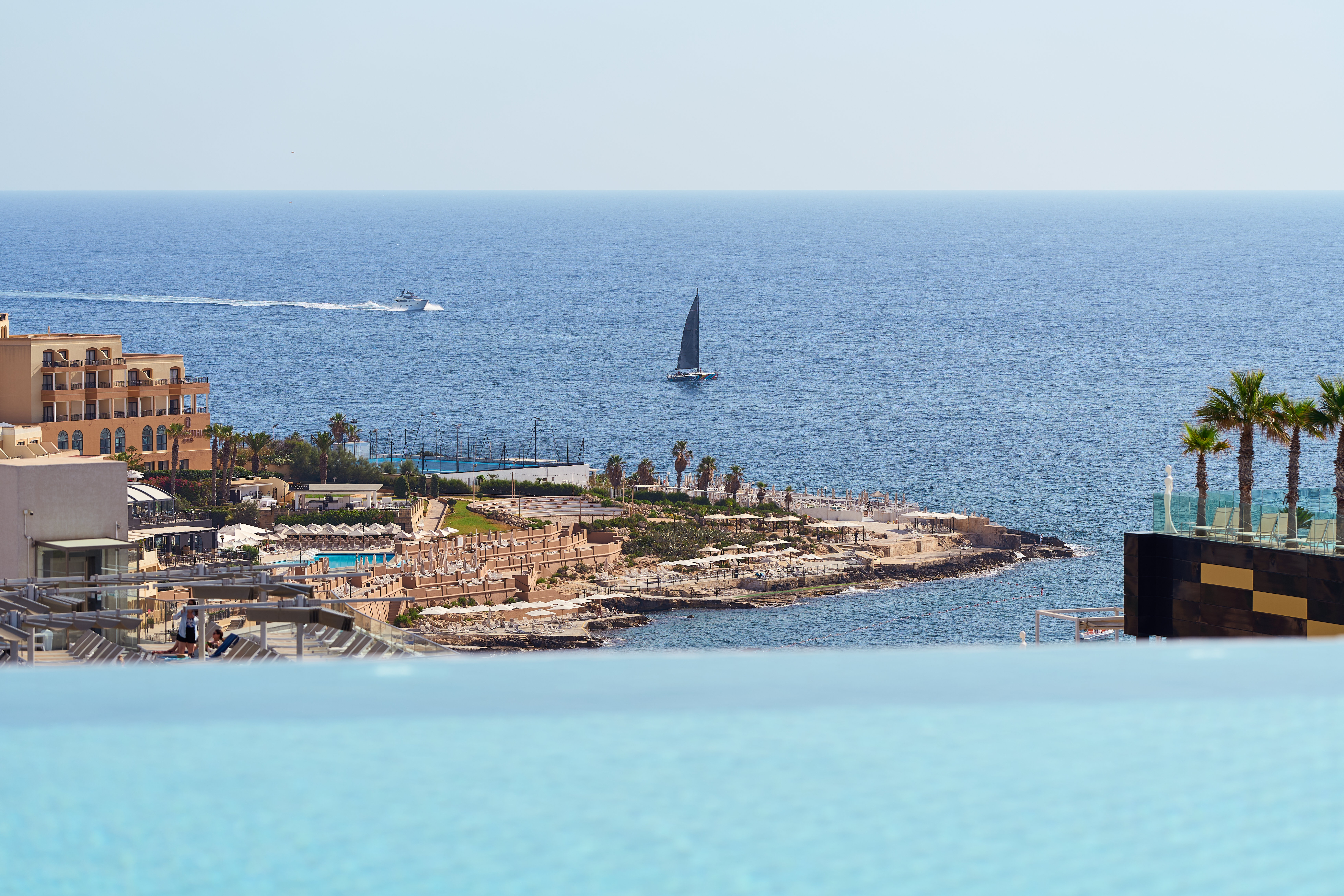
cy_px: 448
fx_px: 4741
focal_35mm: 127
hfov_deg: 16.1
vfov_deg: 10.8
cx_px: 672
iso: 50
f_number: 3.5
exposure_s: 1/800
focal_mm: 127
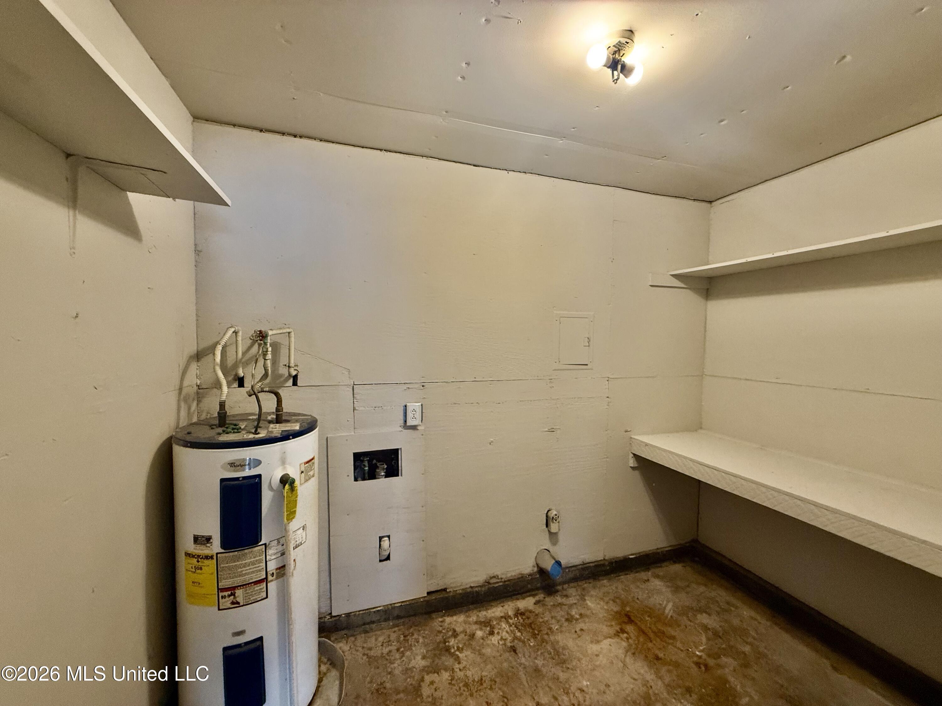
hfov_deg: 102.1
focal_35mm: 14
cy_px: 353
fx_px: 381
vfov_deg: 85.7
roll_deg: -0.8
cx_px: 471
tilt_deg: -2.5
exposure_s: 1/60
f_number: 2.2
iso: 250
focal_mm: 2.22
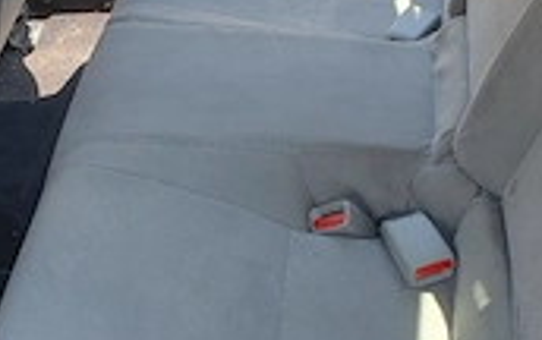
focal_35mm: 64
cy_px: 255
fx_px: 947
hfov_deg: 31.7
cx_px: 183
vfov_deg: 20.2
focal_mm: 4.32
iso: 50
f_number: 2.4
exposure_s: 1/179
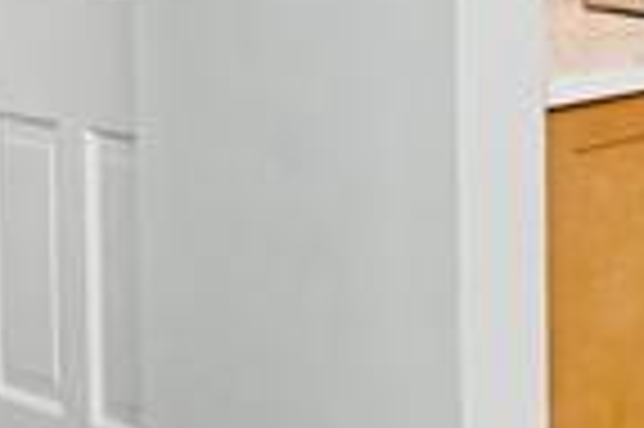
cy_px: -153
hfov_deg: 18.1
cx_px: 986
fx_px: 1787
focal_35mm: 100
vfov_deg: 13.1
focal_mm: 14
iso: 160
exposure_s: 1/60
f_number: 7.1
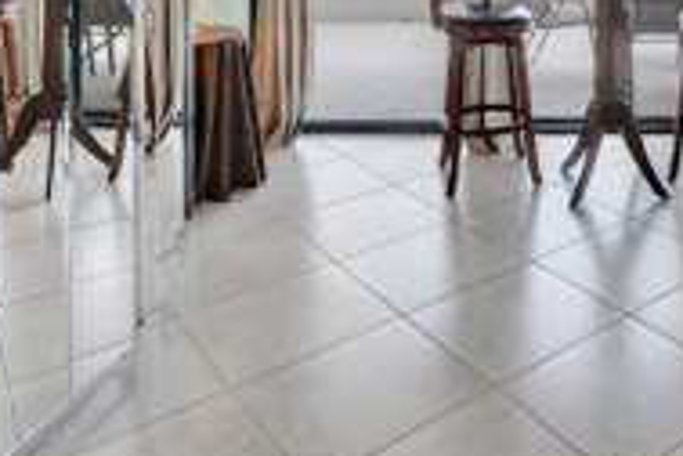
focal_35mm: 38
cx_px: 647
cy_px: -100
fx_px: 721
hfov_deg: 44.8
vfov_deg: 29.7
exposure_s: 1/80
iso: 1100
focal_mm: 10
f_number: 8
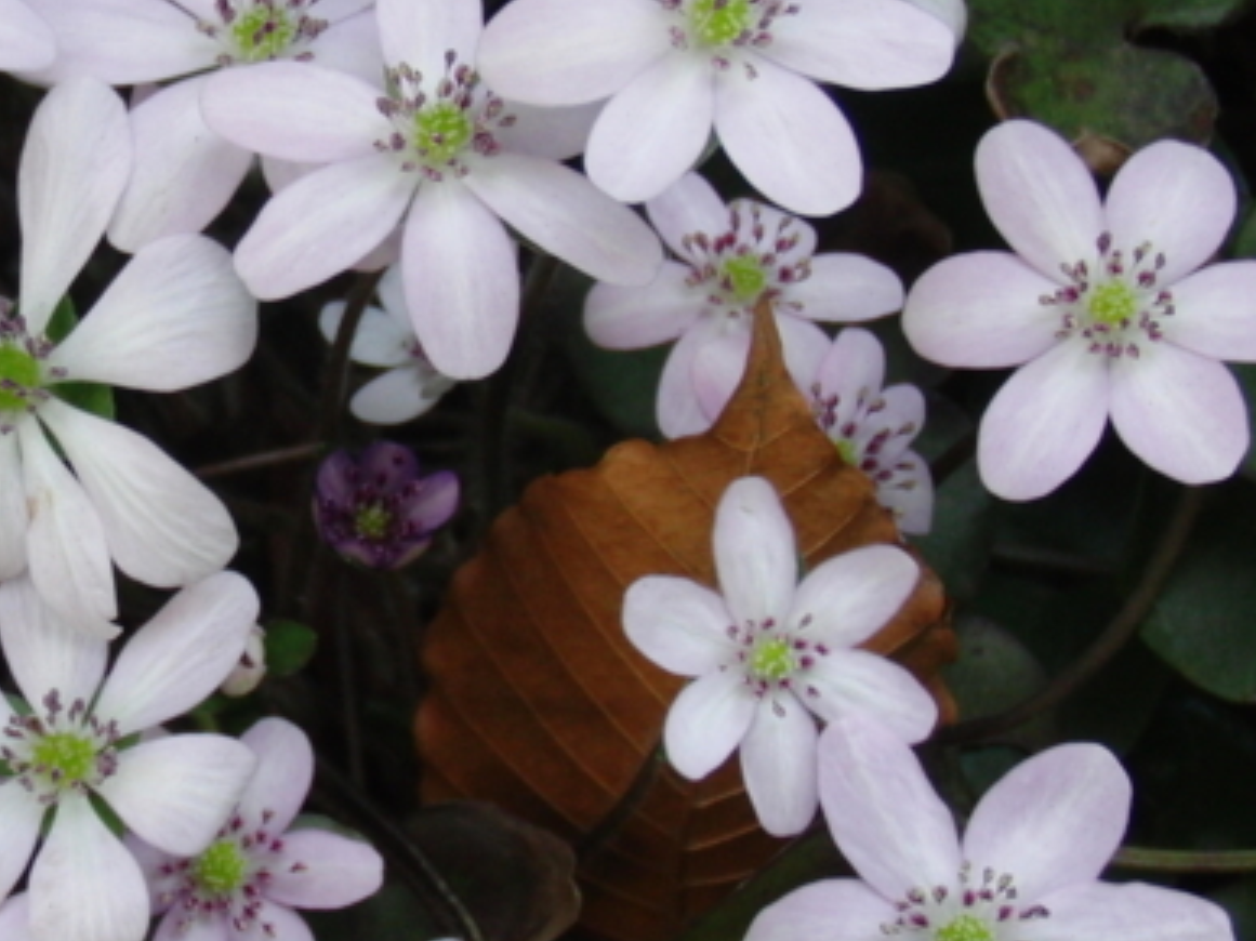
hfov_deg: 21.2
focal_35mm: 89
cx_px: -6
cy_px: 435
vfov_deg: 16.6
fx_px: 3228
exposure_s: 1/80
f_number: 3.7
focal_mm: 7.54
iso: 125
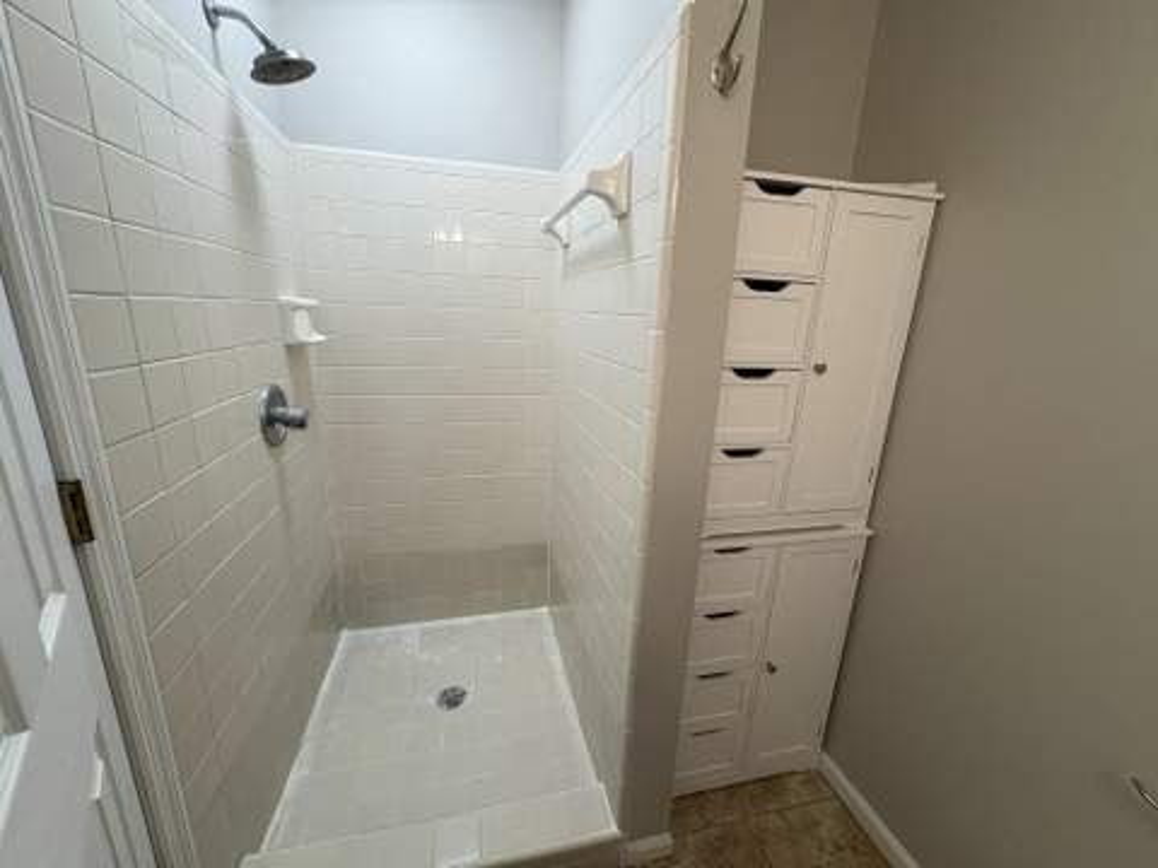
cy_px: 434
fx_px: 468
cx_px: 579
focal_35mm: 14
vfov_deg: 85.7
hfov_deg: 102.1
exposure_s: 1/60
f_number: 2.2
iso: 125
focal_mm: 2.22
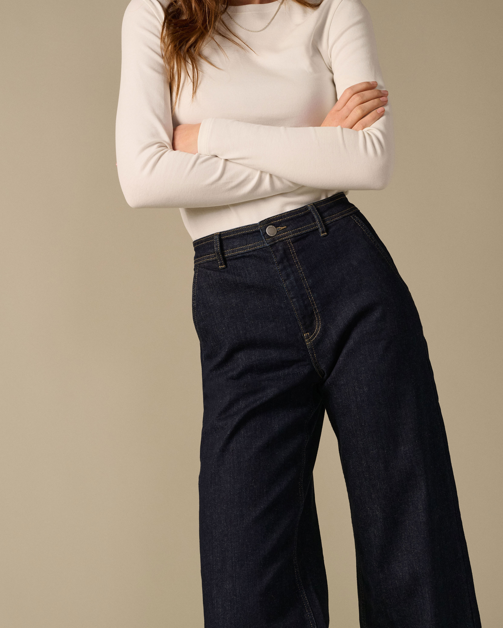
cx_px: 247
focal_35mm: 72
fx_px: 1340
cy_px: 198
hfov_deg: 21.3
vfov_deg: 26.2
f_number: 9
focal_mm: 54
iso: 320
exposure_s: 1/160
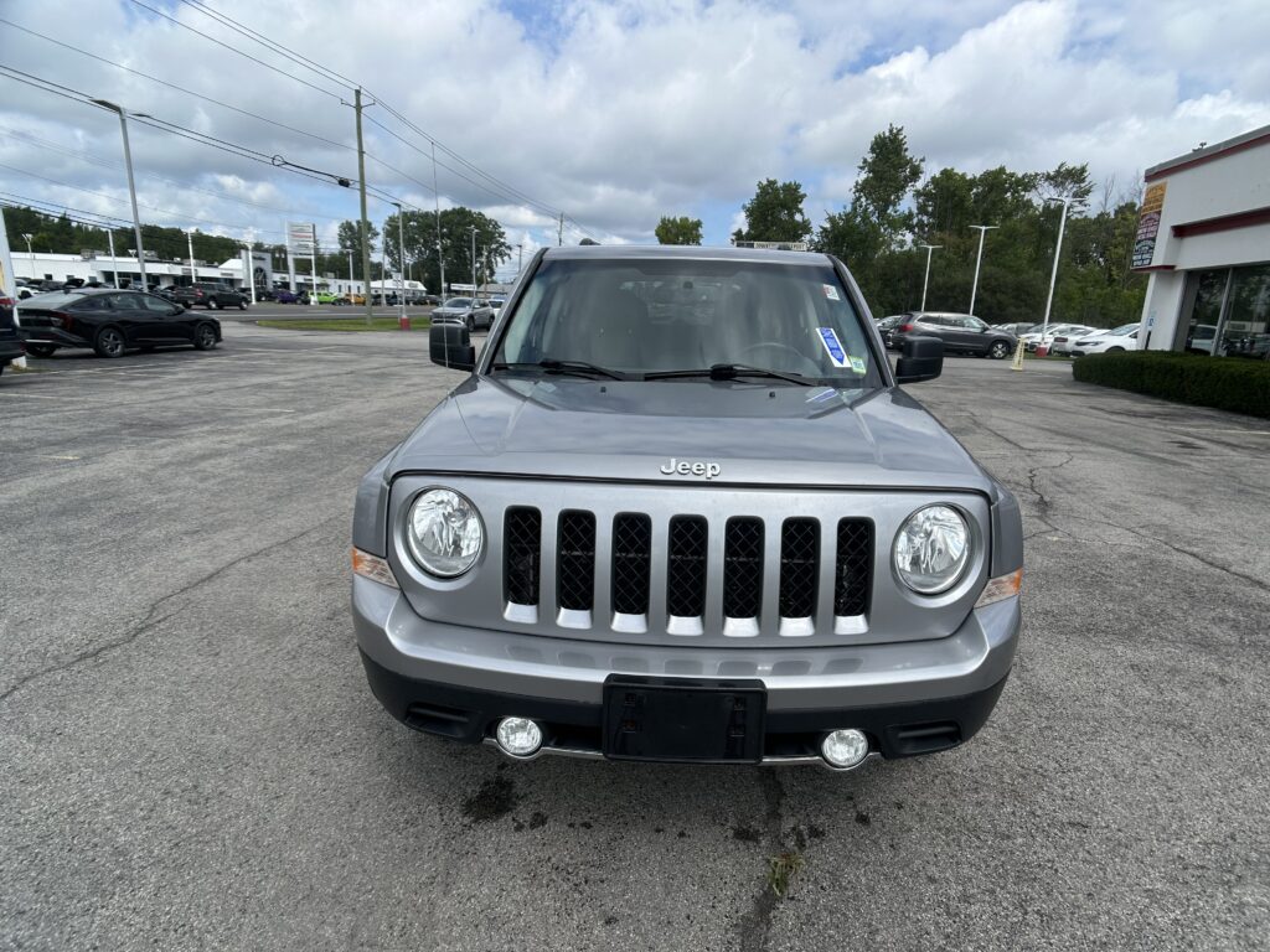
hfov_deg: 67.3
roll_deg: -0.8
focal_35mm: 26
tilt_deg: -12.6
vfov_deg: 53.1
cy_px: 476
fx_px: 954
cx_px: 635
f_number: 1.5
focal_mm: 5.7
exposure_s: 1/3968
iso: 50
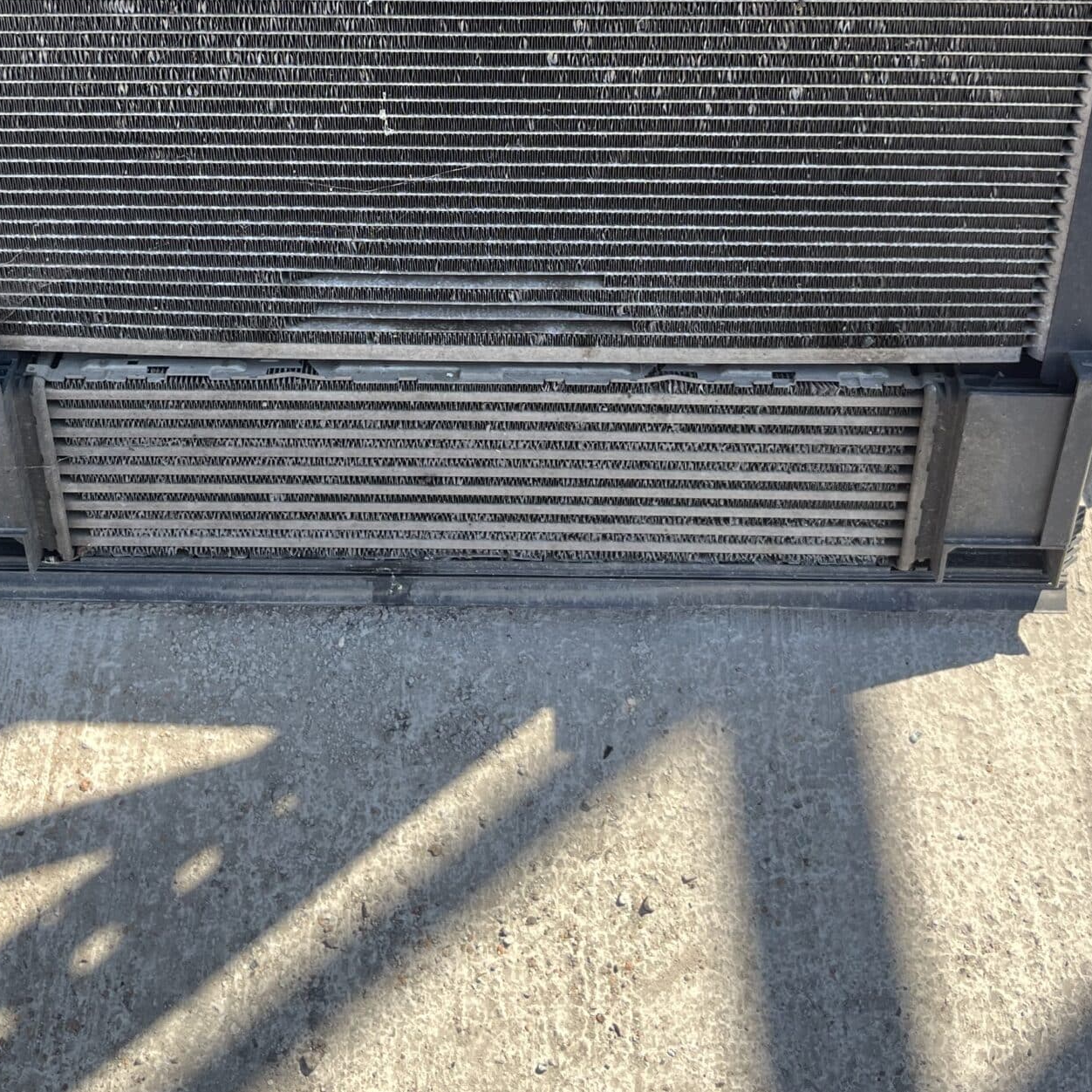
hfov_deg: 36.0
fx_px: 1677
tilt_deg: -54.4
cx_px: 491
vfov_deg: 34.4
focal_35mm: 47
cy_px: 149
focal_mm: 5.1
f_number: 1.6
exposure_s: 1/571
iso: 50
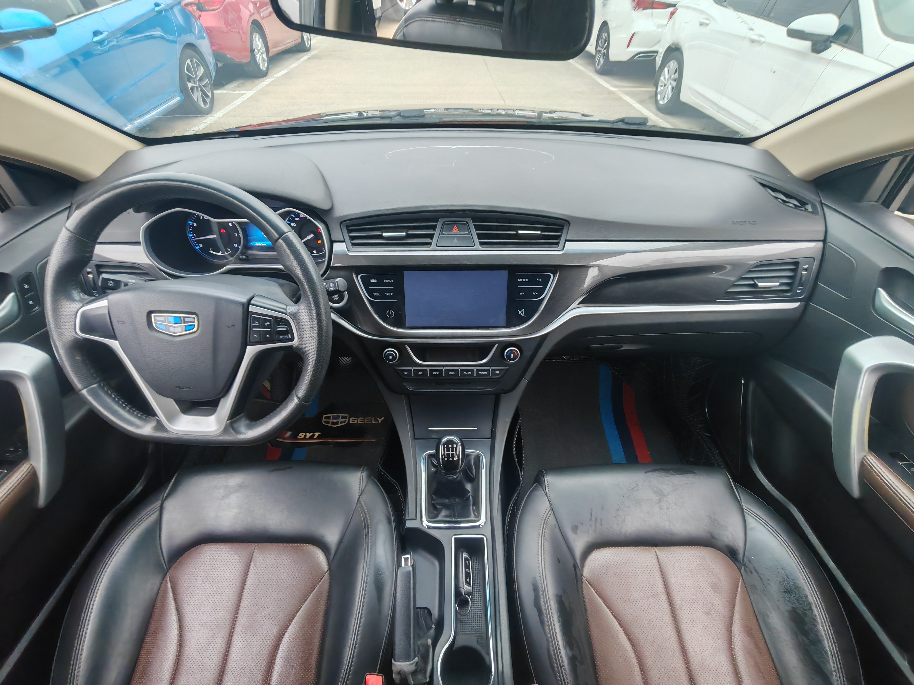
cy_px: 342
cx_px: 457
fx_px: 422
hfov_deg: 94.5
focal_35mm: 16
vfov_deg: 78.1
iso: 80
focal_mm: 1.96
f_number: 2.2
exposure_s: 1/50
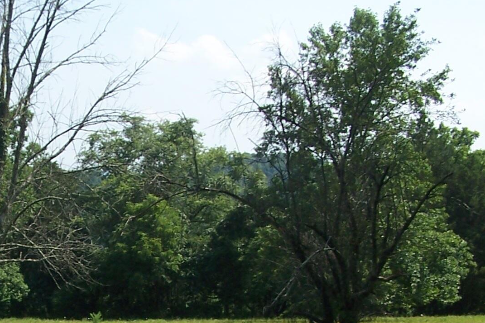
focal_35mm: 85
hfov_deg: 23.5
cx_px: 77
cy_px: 352
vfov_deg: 15.7
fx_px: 1145
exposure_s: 1/500
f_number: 4
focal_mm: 6.3
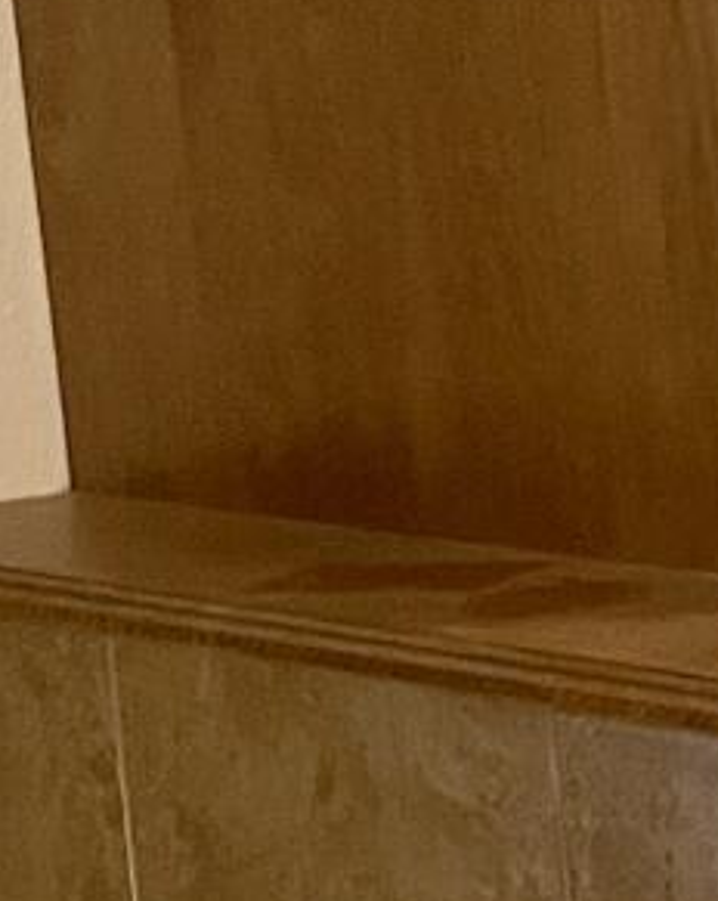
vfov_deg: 11.5
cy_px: 276
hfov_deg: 8.0
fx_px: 4472
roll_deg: +3.4
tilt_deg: -7.7
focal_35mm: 168
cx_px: 2095
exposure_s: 1/60
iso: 320
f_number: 1.6
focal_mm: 5.1
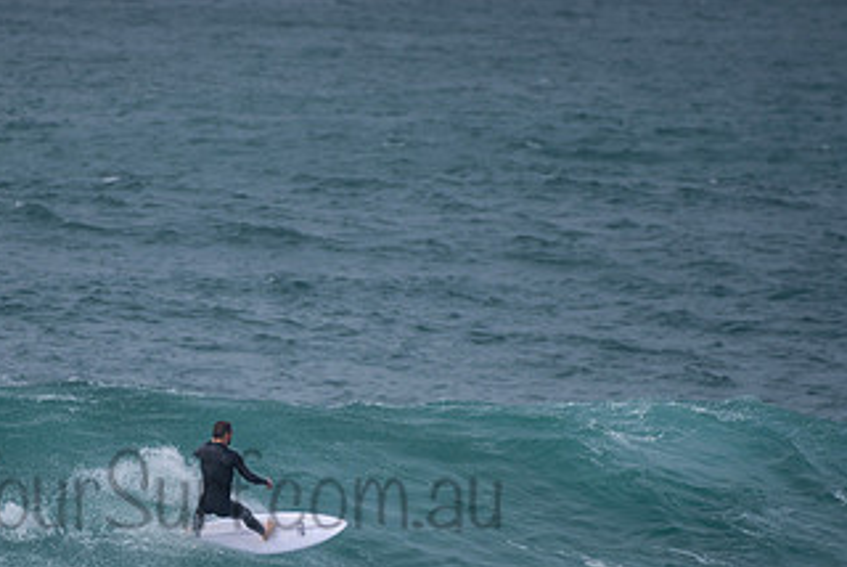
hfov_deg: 2.1
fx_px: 22960
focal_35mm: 975
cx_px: 222
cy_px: 468
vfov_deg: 1.4
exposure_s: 1/1000
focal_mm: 500
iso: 100
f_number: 5.6
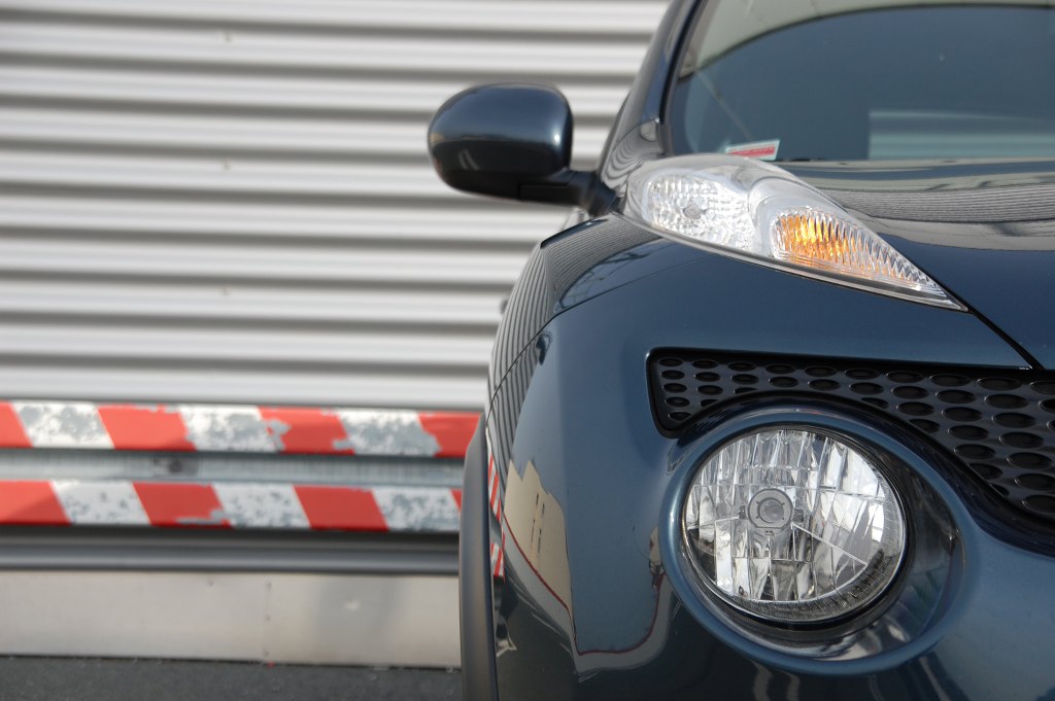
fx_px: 2635
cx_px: 528
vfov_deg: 15.2
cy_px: 350
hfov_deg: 22.6
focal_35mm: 90
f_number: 5.6
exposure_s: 1/500
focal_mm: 60
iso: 200
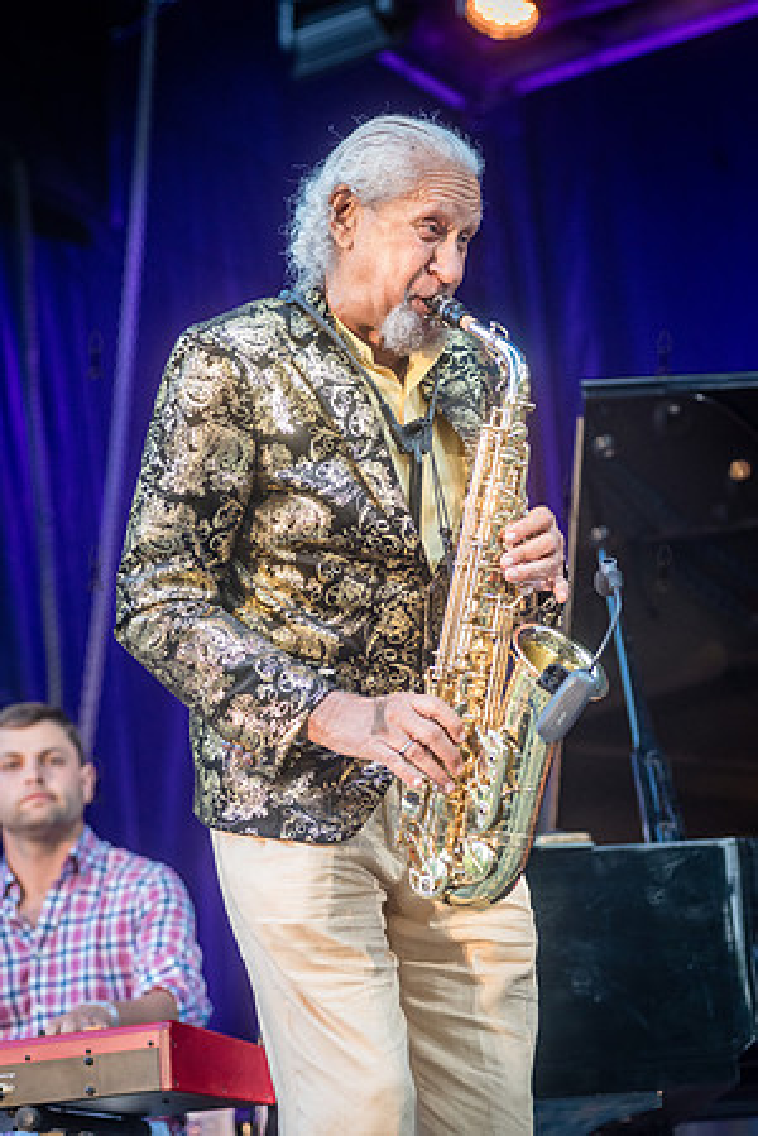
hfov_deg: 15.9
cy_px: 568
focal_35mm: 86
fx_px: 2716
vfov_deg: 23.6
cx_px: 379
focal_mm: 86
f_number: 4
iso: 2500
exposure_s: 1/640
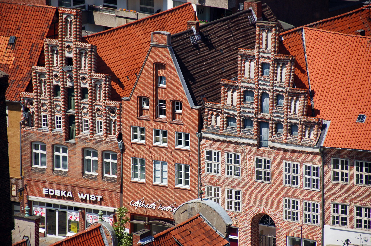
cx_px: 186
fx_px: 2626
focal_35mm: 255
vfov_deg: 5.4
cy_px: 123
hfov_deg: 8.1
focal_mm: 170
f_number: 5.6
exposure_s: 1/1250
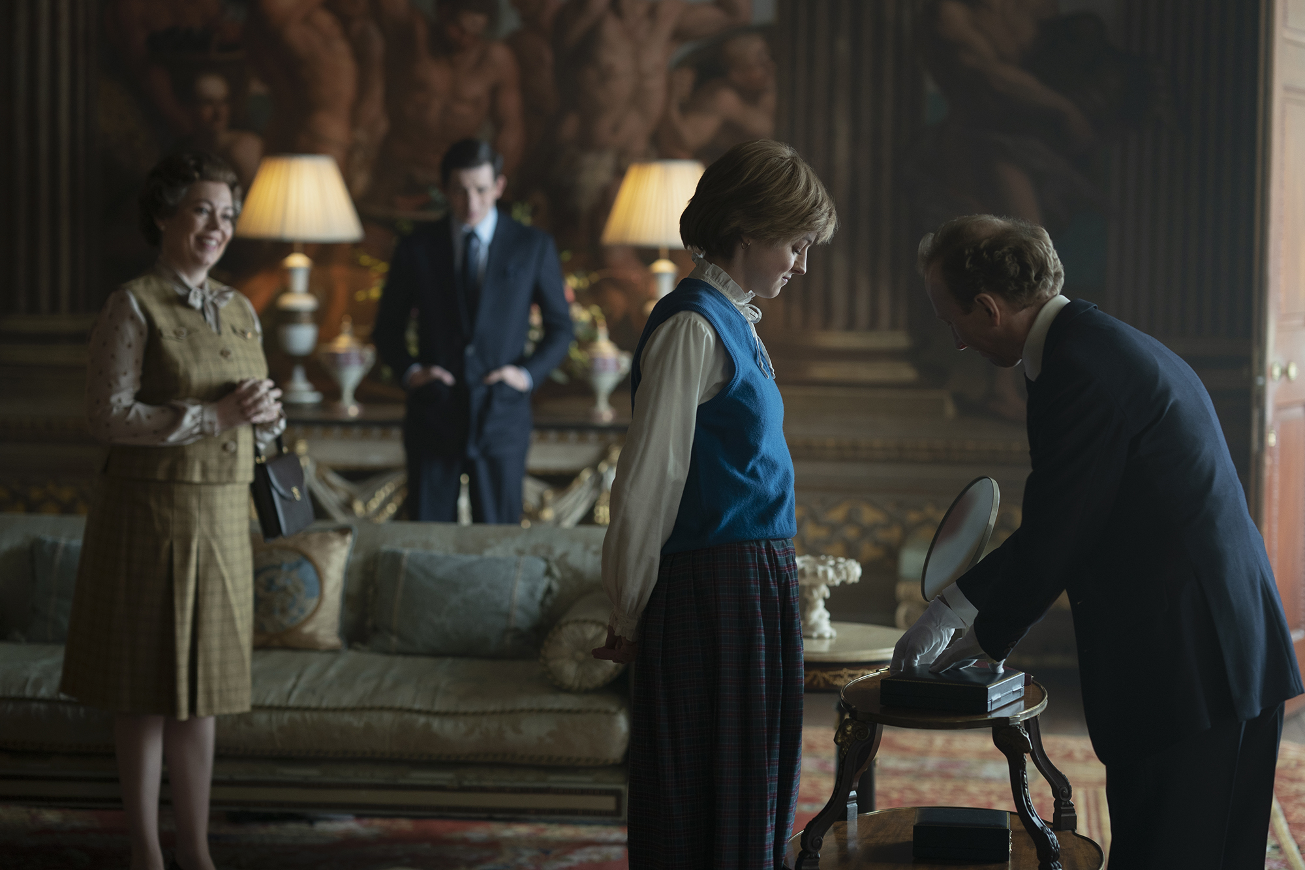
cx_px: 652
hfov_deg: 23.9
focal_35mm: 85
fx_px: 3081
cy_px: 435
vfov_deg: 16.1
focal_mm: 85
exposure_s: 1/160
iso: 800
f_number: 2
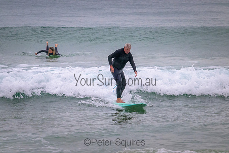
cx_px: 114
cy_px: 76
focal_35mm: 450
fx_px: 2863
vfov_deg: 3.1
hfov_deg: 4.6
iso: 6400
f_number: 11
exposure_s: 1/1250
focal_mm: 450
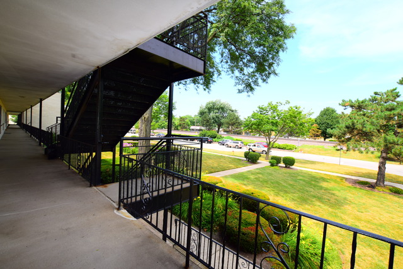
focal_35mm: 15
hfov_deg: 100.4
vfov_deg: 77.4
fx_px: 168
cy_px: 134
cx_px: 202
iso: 100
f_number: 6.3
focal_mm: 10
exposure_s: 1/160
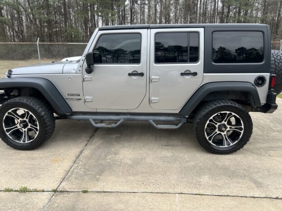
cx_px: 141
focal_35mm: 26
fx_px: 212
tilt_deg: -14.3
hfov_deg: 67.3
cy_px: 106
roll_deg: -0.4
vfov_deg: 53.1
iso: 40
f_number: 1.5
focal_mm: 5.7
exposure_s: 1/252
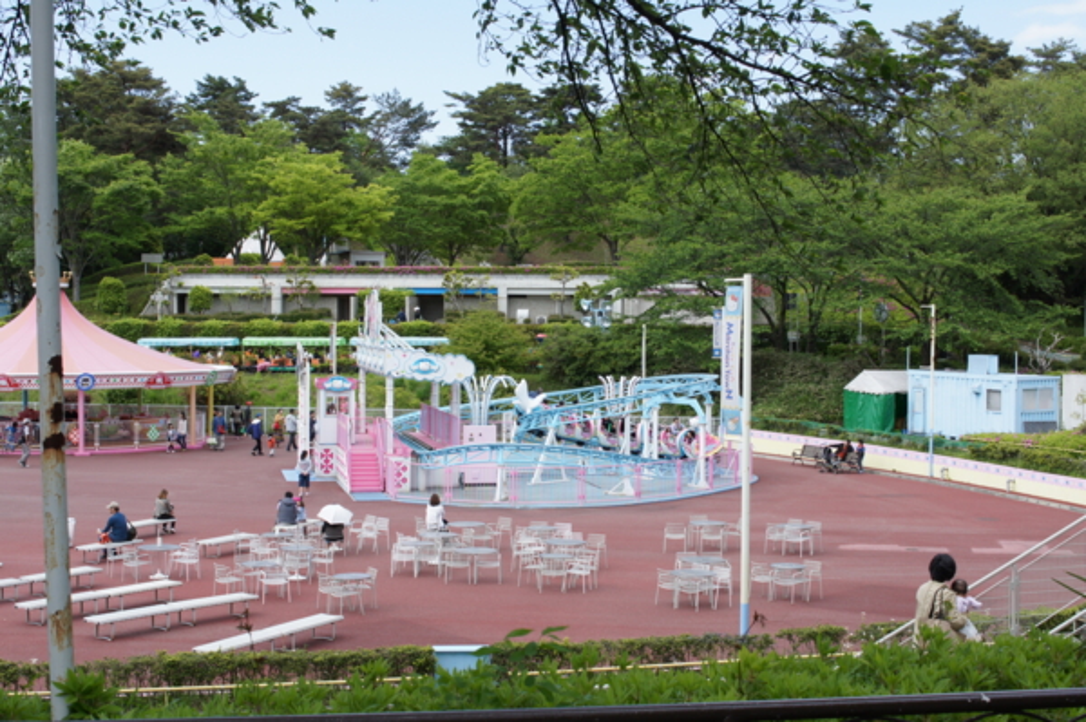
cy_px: 361
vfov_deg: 25.7
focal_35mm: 52
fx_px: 1582
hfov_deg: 37.9
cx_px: 543
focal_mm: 35
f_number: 11
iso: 200
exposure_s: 1/160
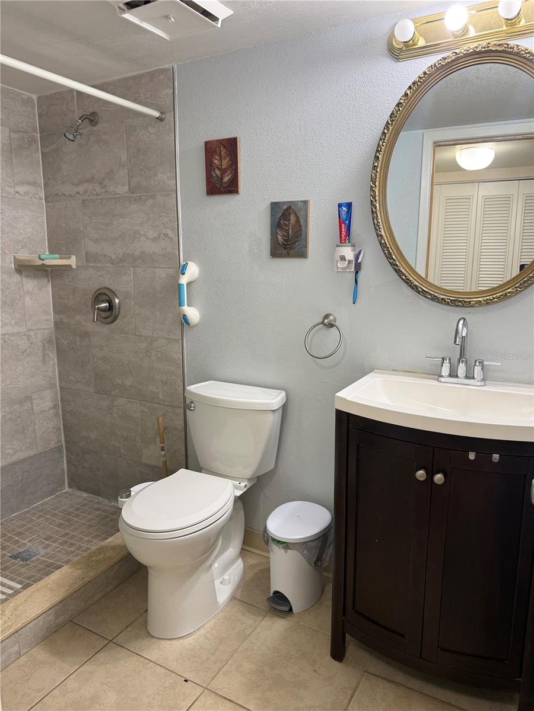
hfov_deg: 56.8
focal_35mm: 24
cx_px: 267
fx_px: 494
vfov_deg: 71.6
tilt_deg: -10.7
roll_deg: -0.7
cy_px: 356
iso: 125
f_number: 1.78
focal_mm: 6.76
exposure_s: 1/60
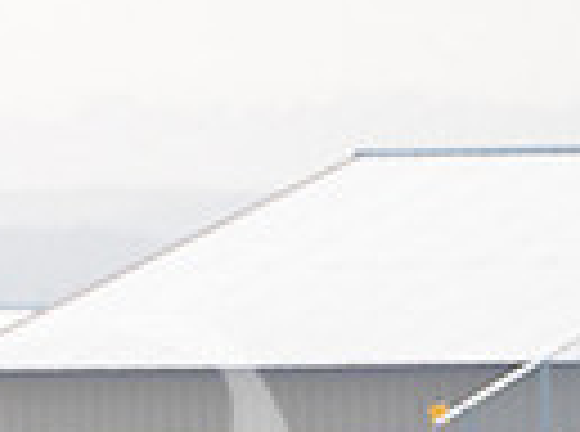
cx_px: -477
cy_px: 677
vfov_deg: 1.6
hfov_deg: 2.2
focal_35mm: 907
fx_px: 15155
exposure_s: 1/1000
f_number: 5.6
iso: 500
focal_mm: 209
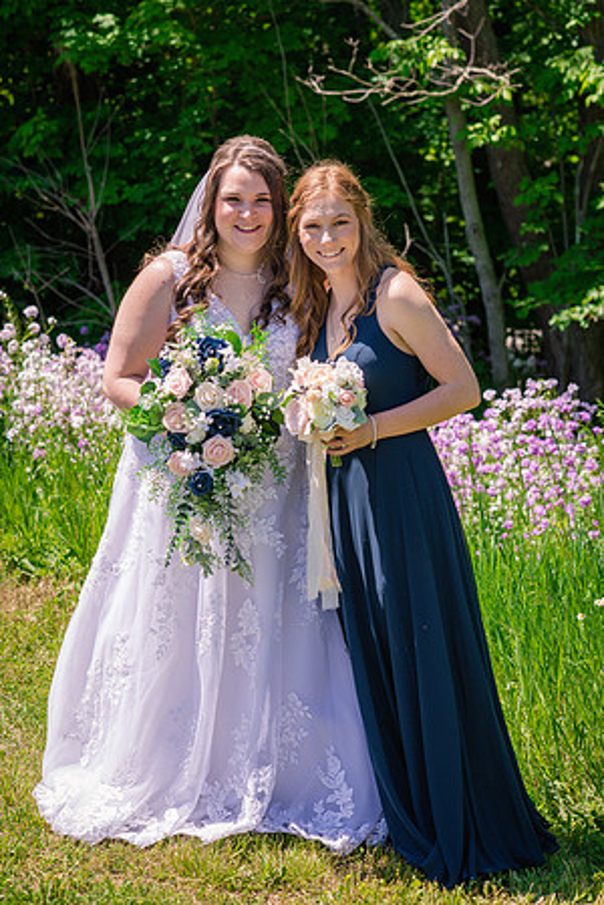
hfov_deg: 16.1
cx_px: 302
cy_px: 452
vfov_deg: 23.9
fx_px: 2139
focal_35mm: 85
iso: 200
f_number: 5
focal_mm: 85
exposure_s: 1/800
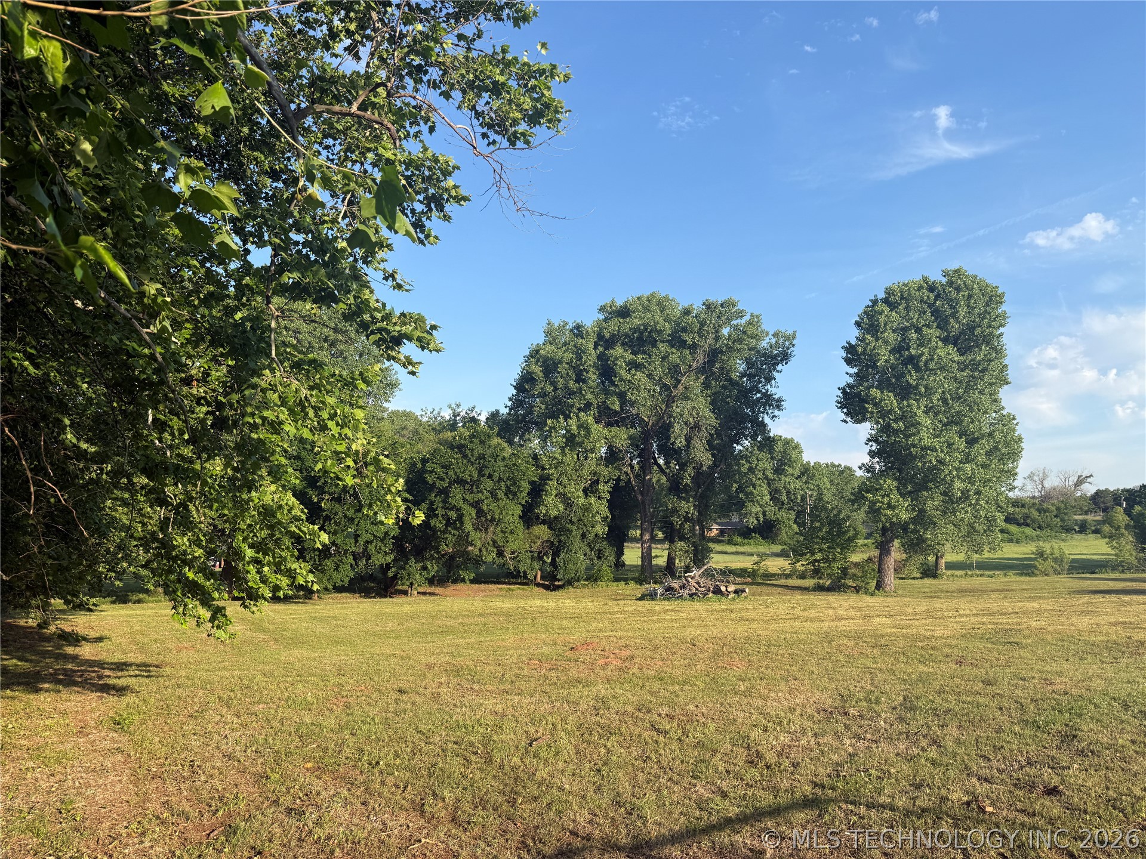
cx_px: 573
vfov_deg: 56.8
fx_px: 795
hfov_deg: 71.6
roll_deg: -0.5
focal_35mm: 24
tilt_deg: +7.3
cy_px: 430
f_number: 1.78
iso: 80
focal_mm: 6.76
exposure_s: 1/2611
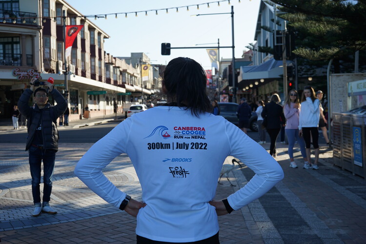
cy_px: 122
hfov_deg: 40.3
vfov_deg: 27.5
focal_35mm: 49
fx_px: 498
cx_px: 183
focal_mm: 49
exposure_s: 1/125
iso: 100
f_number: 8
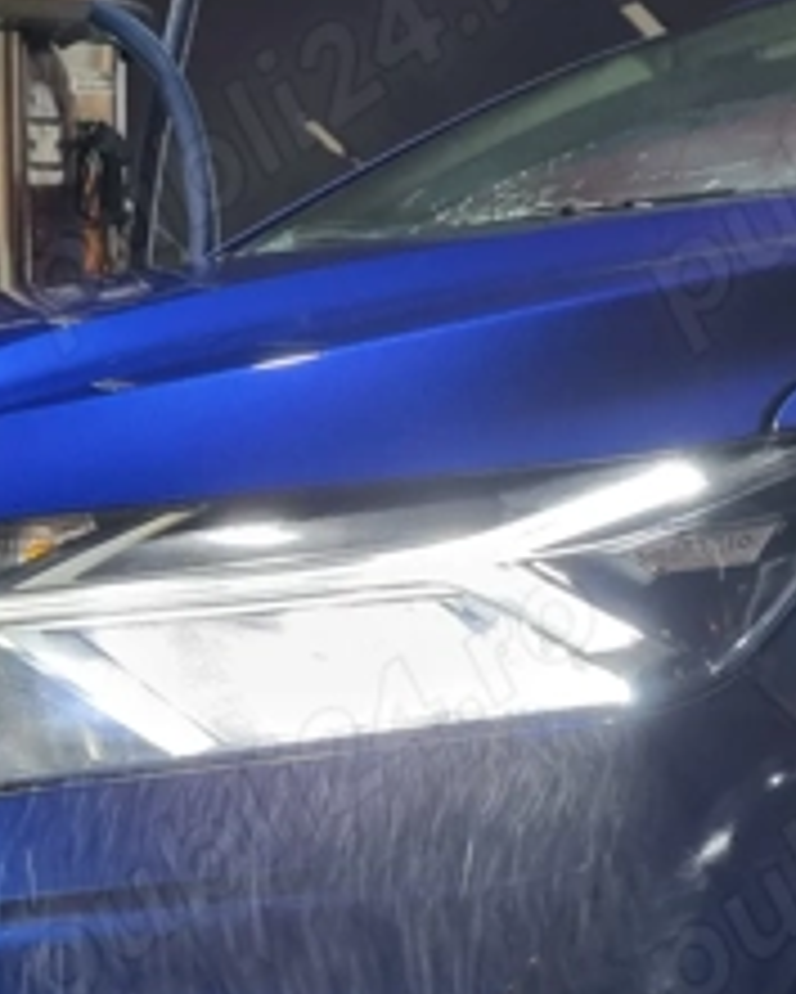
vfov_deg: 26.8
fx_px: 2031
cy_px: 841
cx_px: -13
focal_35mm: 69
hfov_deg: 21.4
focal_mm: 5.4
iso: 400
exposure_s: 1/43
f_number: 1.8
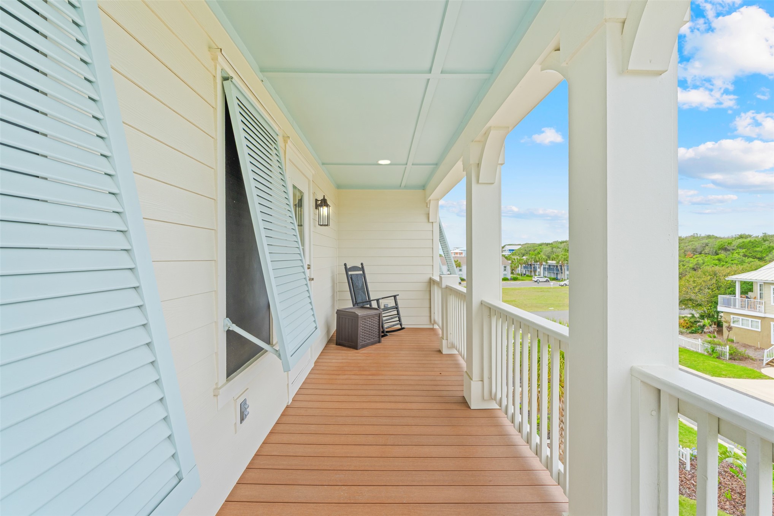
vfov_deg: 72.4
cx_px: 387
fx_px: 353
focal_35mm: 16
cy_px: 258
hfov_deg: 95.3
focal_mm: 16.4
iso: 320
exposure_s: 1/100
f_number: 9
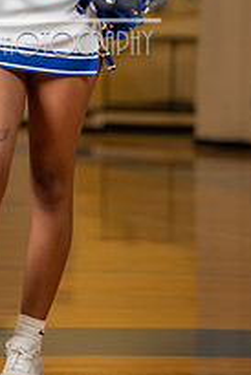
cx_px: -4
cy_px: 9
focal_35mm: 230
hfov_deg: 6.0
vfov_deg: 8.9
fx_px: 2401
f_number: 2.8
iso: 500
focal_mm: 105
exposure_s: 1/160
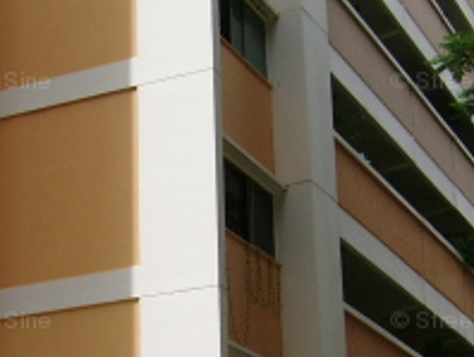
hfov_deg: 20.0
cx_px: 91
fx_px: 1330
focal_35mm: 97
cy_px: 323
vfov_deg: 15.1
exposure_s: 1/648
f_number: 5.8
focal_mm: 5.95
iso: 50
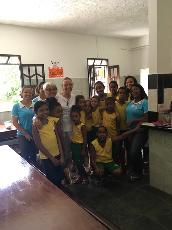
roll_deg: +2.6
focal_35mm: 29
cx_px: 86
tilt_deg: -7.9
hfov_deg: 48.2
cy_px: 115
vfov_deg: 61.7
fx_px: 192
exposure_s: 1/30
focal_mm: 4.15
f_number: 2.2
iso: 160
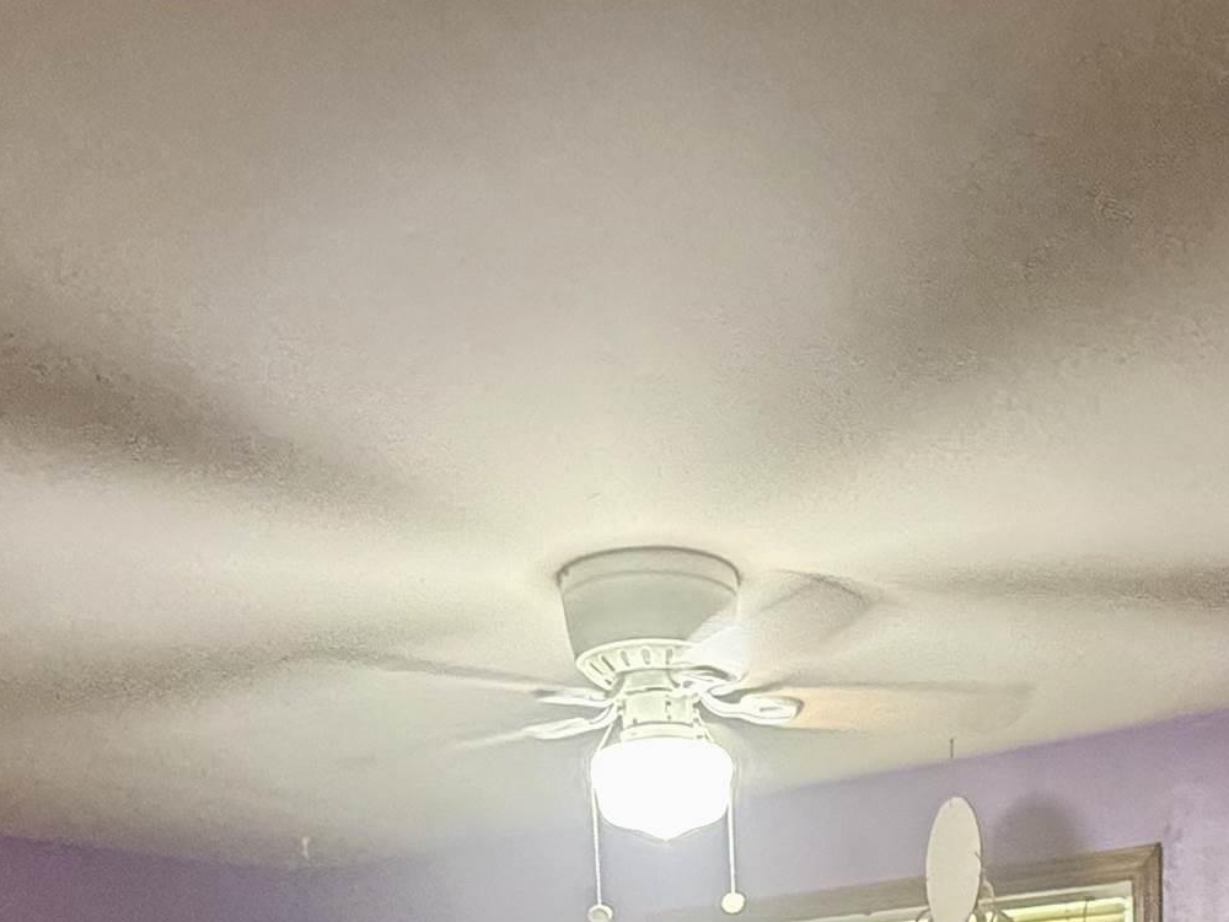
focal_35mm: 43
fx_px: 1527
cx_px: 820
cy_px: 1368
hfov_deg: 43.2
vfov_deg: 25.6
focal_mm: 2.22
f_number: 2.2
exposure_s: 1/60
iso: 320
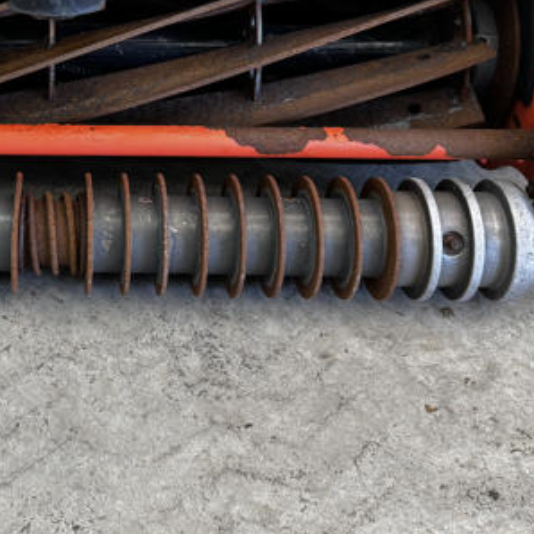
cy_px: 90
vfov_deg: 29.2
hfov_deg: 28.7
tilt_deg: -32.8
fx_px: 995
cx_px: 38
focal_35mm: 57
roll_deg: +0.2
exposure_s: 1/120
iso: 160
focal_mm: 6.76
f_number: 1.78
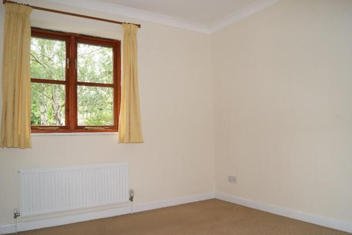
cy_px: 118
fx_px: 264
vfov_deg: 48.0
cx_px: 176
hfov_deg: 67.4
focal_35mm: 27
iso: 400
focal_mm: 18
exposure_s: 1/60
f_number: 5.6
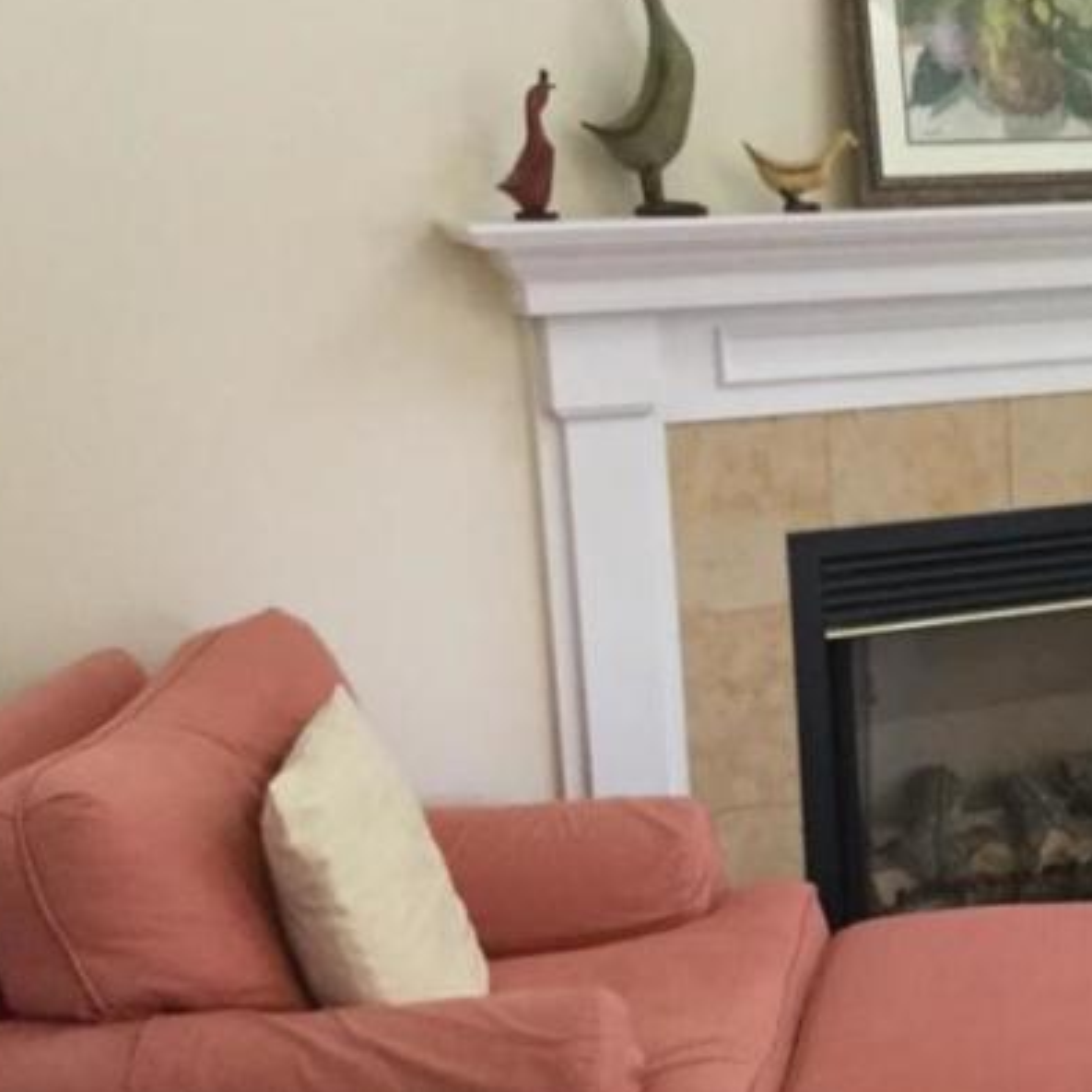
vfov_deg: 24.3
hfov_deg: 22.9
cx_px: 1198
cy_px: 644
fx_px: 2534
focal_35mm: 71
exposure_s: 1/24
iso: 200
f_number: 2.4
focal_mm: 3.3
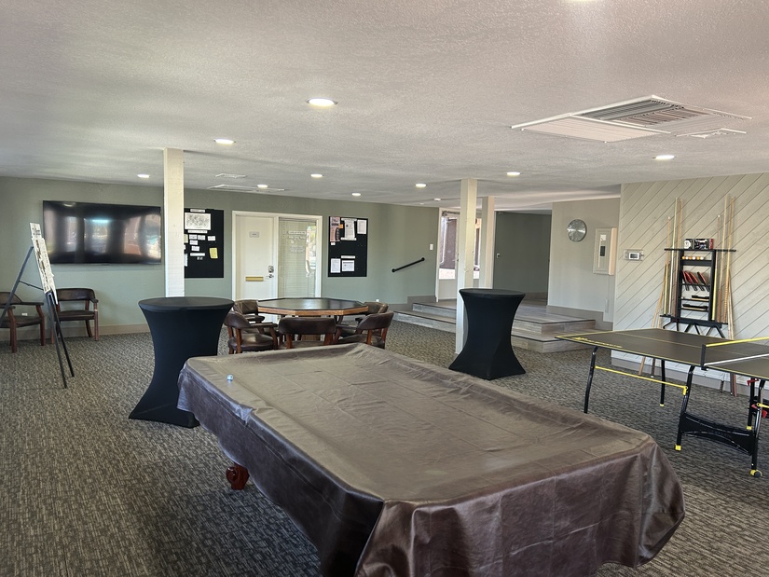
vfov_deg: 53.1
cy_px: 288
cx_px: 384
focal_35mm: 26
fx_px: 578
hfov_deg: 67.3
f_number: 1.5
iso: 125
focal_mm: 5.7
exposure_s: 1/97
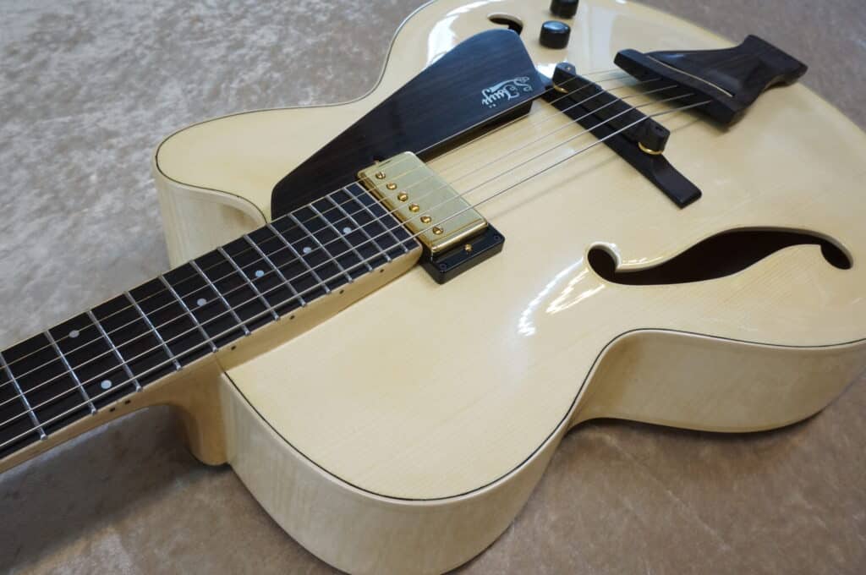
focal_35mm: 30
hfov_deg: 62.0
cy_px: 288
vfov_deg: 43.5
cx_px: 433
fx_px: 721
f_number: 10
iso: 800
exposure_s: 1/15
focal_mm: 20
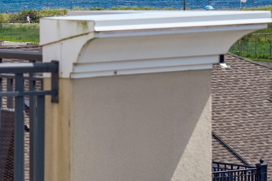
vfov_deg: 4.9
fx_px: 2100
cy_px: -87
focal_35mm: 278
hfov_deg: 7.4
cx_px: -44
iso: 160
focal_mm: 56
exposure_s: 1/1250
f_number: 5.6
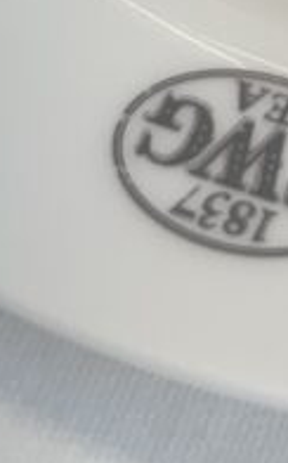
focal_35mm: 144
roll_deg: -2.2
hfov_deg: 8.4
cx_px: 642
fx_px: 1814
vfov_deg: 12.0
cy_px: -621
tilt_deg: -40.8
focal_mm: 5.96
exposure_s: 1/152
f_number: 1.6
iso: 40
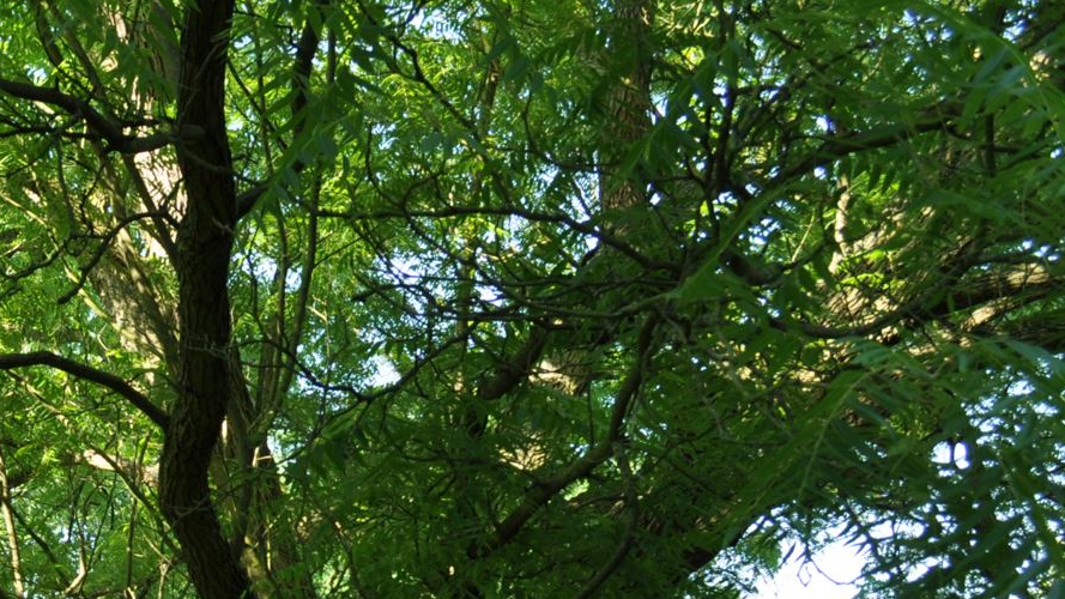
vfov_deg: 15.3
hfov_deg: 26.0
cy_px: 776
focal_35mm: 75
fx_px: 2118
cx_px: -119
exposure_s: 1/50
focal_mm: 20
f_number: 8
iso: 200
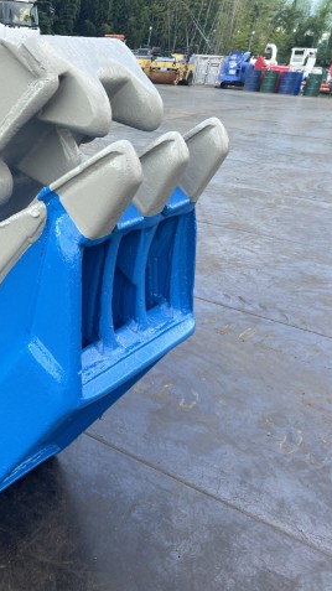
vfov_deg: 52.8
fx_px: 595
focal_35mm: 38
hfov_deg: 27.6
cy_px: 295
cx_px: -62
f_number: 1.5
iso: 50
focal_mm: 5.7
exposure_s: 1/932
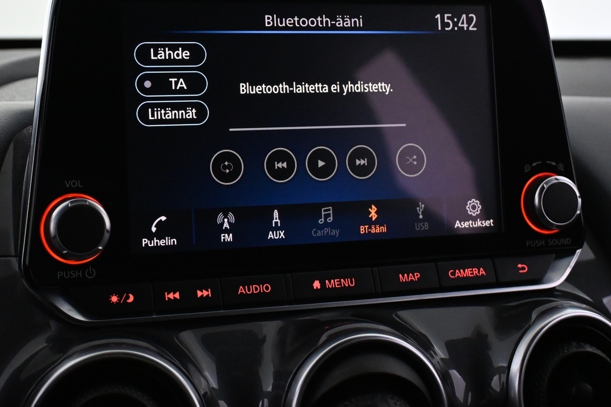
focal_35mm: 71
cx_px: 297
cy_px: 112
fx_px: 1212
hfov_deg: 28.3
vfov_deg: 19.0
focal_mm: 31.5
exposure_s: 1/100
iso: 3200
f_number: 5
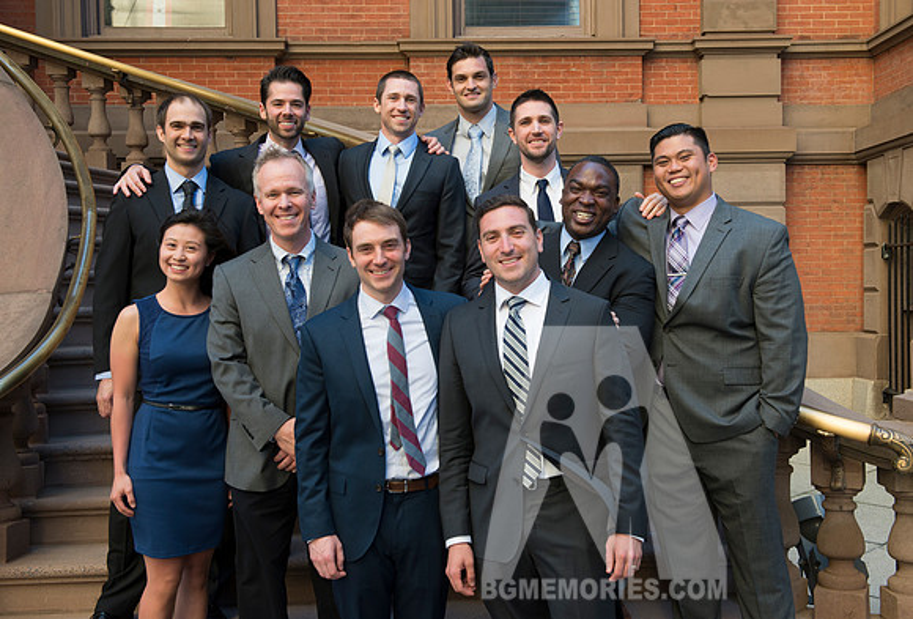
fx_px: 1154
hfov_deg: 43.2
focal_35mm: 45
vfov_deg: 30.0
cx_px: 485
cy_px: 301
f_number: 8
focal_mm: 42
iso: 800
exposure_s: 1/100
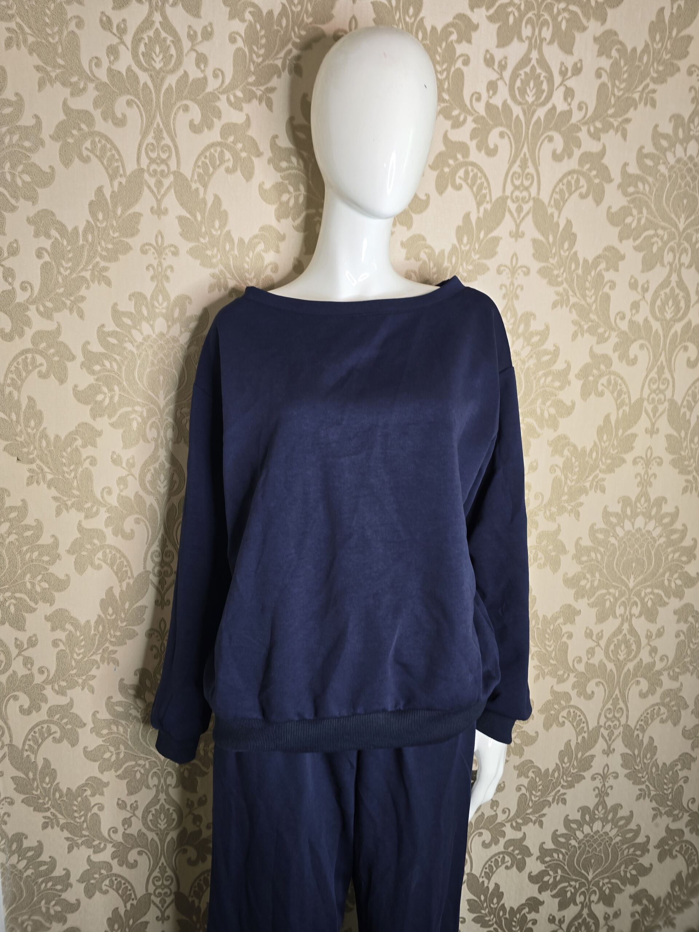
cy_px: 466
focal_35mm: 23
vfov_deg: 73.9
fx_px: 619
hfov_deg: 58.9
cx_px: 350
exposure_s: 1/50
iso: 40
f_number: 1.7
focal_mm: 6.3
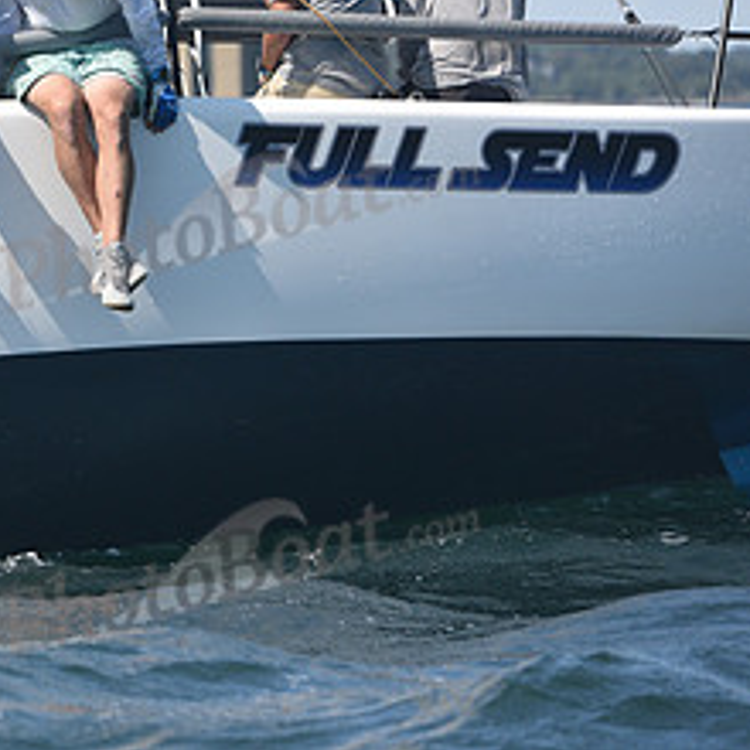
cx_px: -174
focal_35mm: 303
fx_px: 7427
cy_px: 94
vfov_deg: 5.8
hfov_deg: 5.7
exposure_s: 1/1250
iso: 250
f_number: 4.5
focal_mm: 135
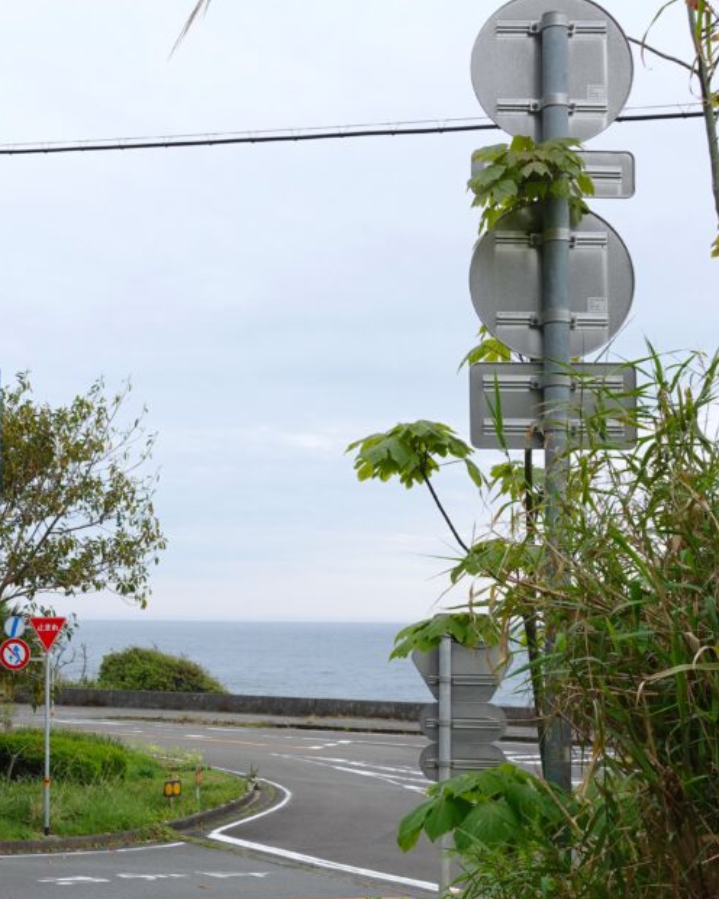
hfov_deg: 23.7
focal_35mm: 62
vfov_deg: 30.5
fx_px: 1649
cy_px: 469
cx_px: 26
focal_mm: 14.7
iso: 125
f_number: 5.6
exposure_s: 1/160
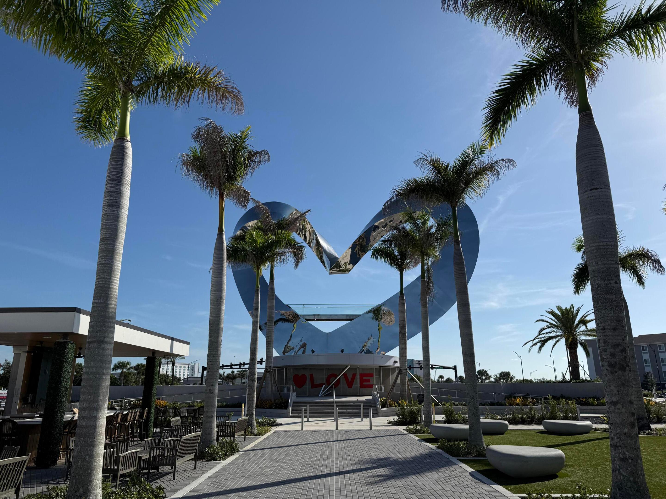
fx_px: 462
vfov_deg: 56.8
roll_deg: -0.1
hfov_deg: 71.6
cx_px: 333
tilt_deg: +17.1
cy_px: 250
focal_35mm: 24
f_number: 1.78
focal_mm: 6.76
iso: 80
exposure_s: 1/8130
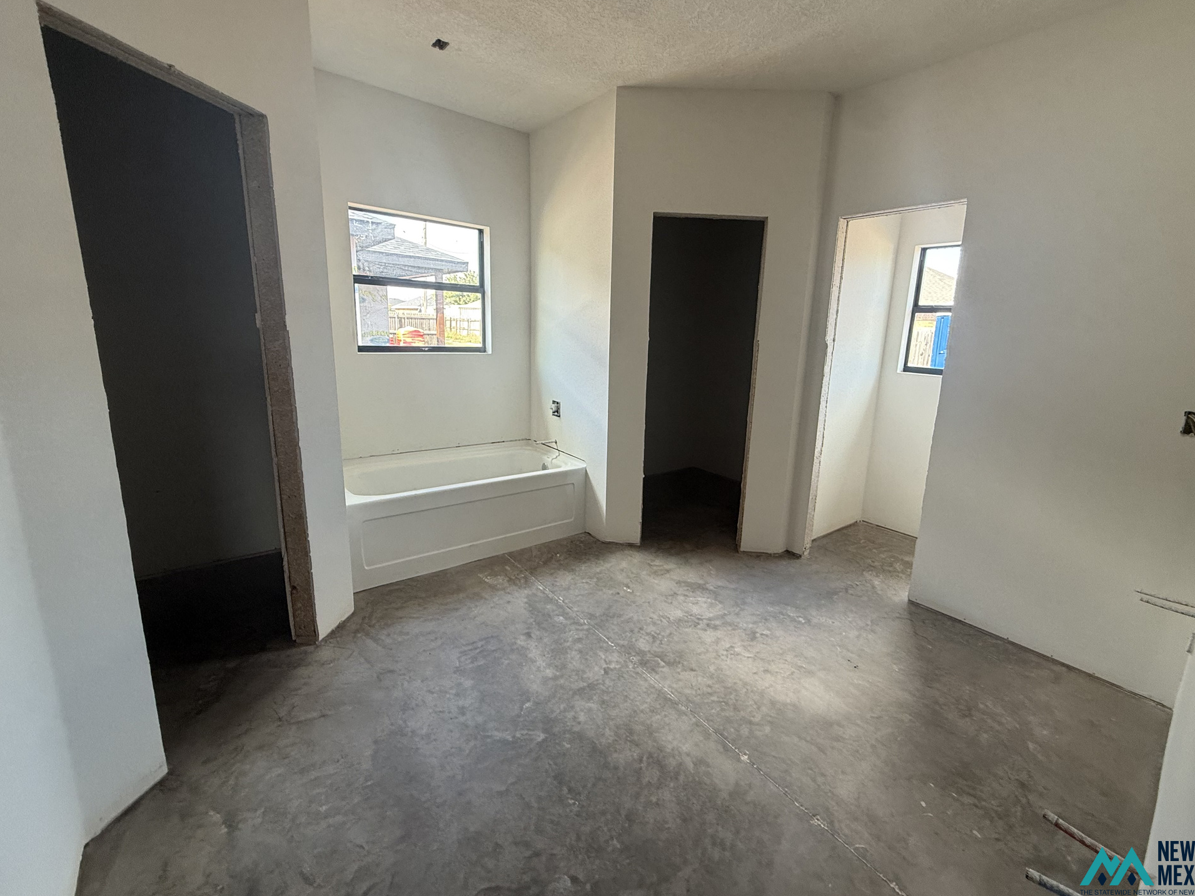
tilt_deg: -11.2
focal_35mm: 15
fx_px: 518
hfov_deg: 98.0
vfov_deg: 81.7
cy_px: 429
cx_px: 638
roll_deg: -2.2
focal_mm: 2.22
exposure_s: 1/99
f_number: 2.2
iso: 160
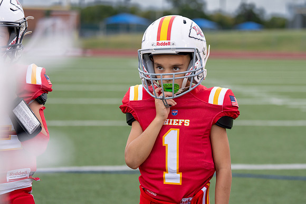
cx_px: 184
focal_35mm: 100
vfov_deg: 13.7
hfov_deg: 20.3
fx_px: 853
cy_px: 104
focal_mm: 82
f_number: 2.8
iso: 640
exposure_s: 1/1250
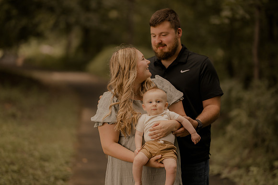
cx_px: 139
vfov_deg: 16.1
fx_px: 657
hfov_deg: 23.9
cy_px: 92
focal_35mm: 85
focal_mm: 85
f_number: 1.4
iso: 160
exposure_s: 1/1250
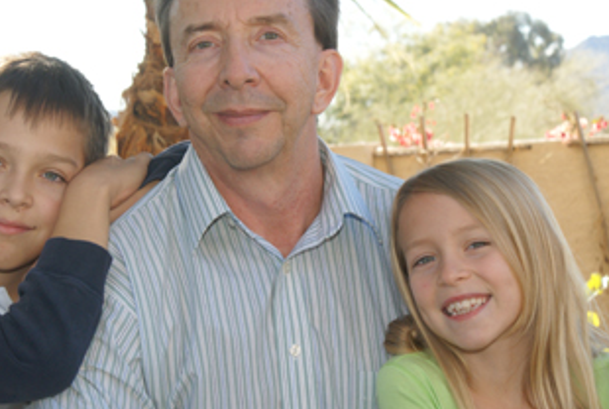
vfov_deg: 11.9
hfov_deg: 17.6
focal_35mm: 116
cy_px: 185
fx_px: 1966
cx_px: 242
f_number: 9
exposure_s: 1/160
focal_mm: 60
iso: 400
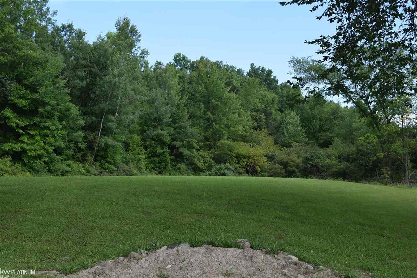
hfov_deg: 45.0
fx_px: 504
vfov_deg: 30.8
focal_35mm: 44
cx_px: 208
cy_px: 139
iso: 200
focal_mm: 29
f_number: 8
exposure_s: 1/250
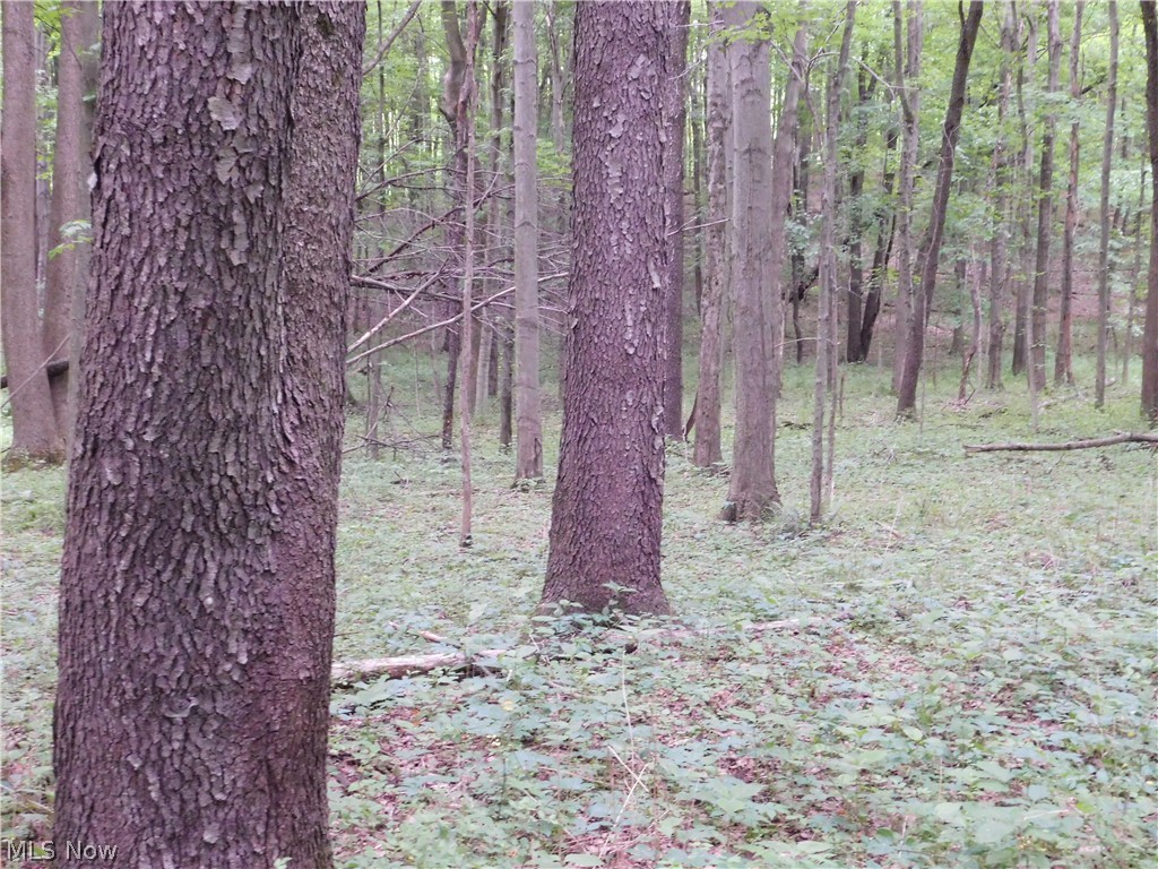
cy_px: 434
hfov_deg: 42.1
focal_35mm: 45
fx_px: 1505
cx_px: 579
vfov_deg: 32.2
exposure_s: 1/8
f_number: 3.7
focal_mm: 8
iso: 800
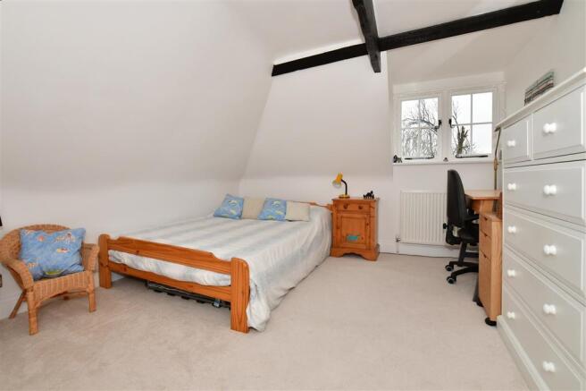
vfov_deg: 77.3
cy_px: 196
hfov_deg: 100.4
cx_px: 293
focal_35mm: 15
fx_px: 244
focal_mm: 10
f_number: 8
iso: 500
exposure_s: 1/125
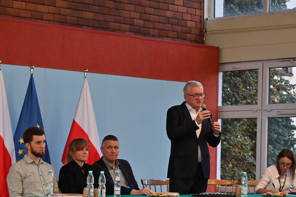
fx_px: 970
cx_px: 129
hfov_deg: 17.3
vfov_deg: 11.6
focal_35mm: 118
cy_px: 164
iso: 1400
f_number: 4
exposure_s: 1/160
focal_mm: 70
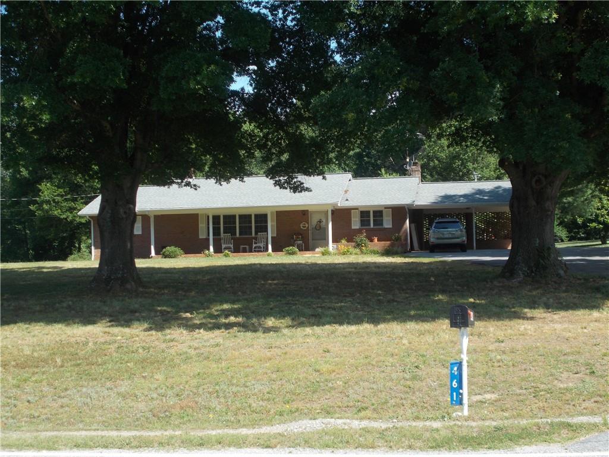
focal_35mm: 58
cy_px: 228
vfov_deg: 25.2
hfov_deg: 33.2
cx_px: 304
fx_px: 1020
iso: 80
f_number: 4.9
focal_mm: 10.3
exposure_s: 1/200
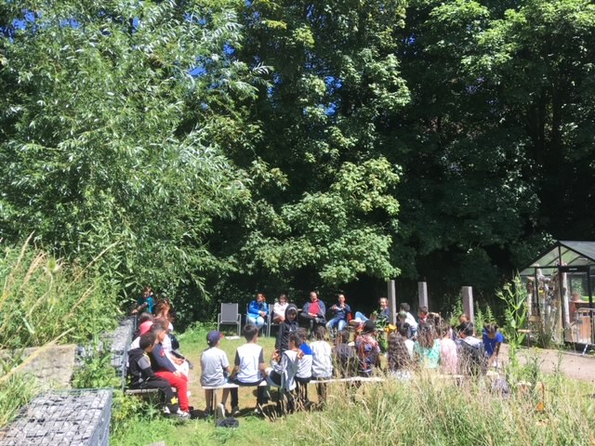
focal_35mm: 29
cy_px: 223
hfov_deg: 61.7
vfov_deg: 48.2
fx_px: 498
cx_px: 298
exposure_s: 1/582
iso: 25
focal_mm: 4.15
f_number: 2.2
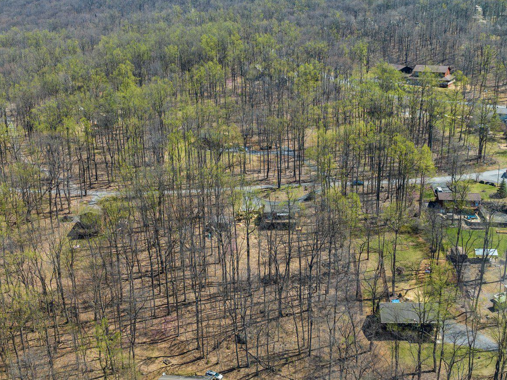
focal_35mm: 42
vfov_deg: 34.3
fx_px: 615
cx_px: 264
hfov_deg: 44.8
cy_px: 193
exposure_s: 1/120
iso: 100
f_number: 4
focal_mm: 12.29
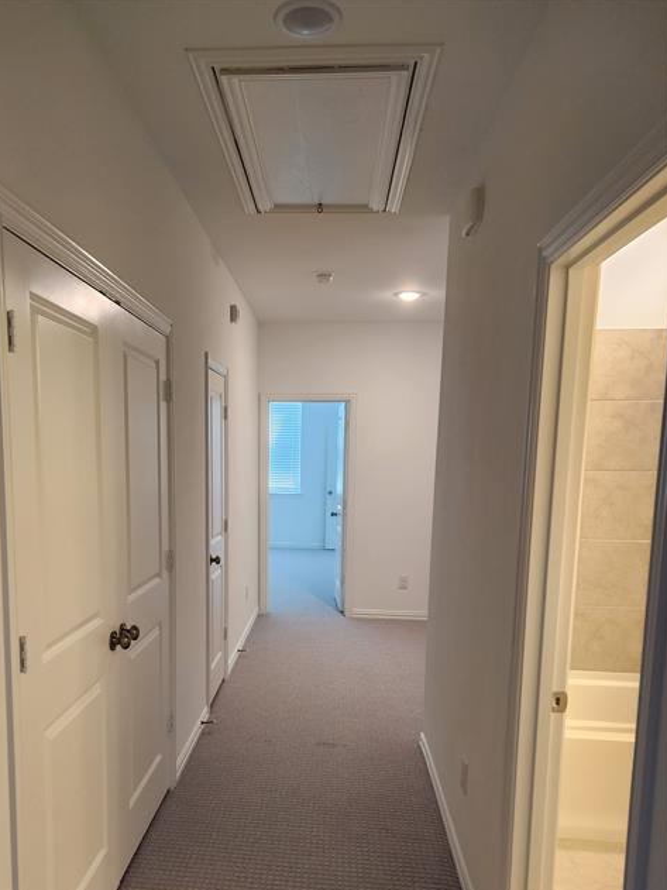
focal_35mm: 28
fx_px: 720
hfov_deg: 49.4
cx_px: 267
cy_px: 539
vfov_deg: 62.8
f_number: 1.8
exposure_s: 1/120
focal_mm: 6.4
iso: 320
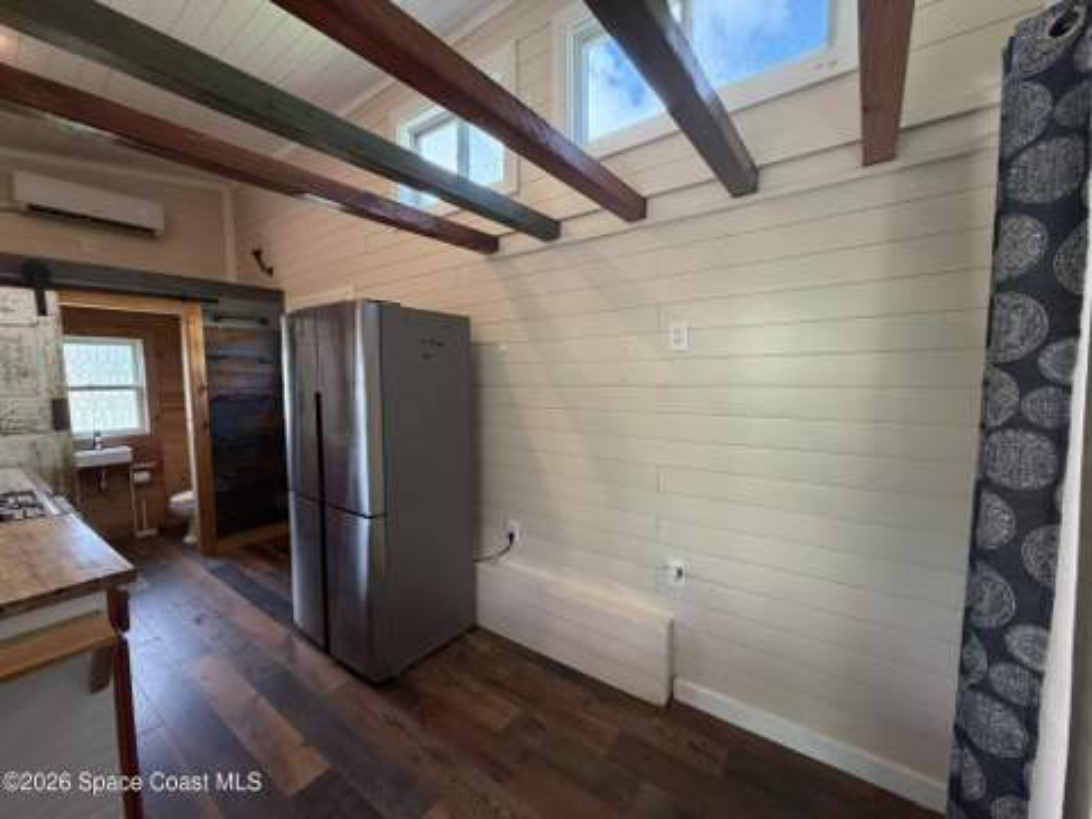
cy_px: 410
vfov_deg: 85.7
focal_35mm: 14
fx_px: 442
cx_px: 546
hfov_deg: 102.1
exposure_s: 1/60
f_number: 2.2
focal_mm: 2.22
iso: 160
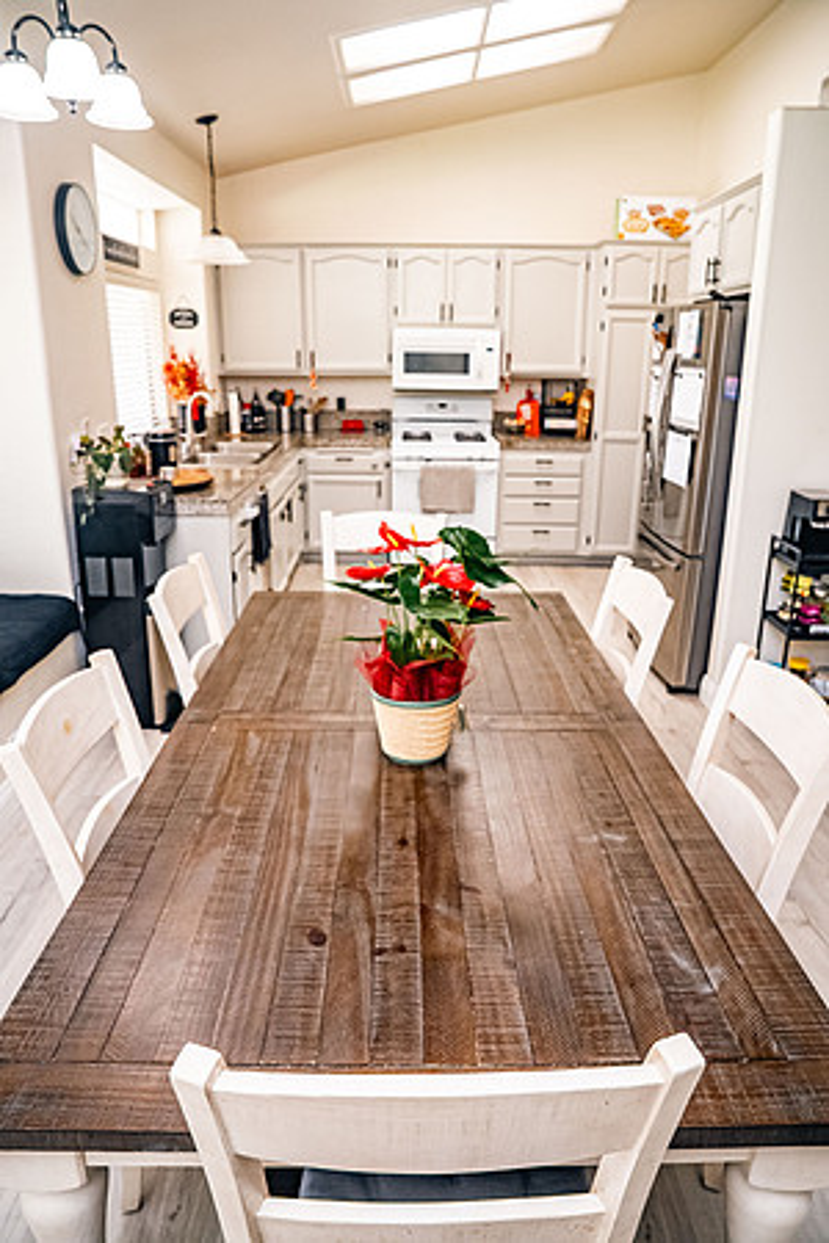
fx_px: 829
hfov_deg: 53.1
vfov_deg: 73.7
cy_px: 622
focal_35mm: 24
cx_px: 414
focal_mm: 24
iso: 1250
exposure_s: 1/100
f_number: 5.6
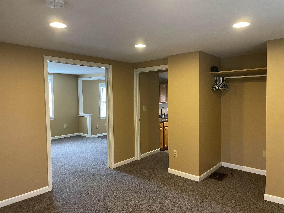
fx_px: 213
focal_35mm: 26
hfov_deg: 67.3
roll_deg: +1.2
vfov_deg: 53.1
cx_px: 142
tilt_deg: -3.2
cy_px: 106
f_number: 1.6
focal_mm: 4.2
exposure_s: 1/60
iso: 250
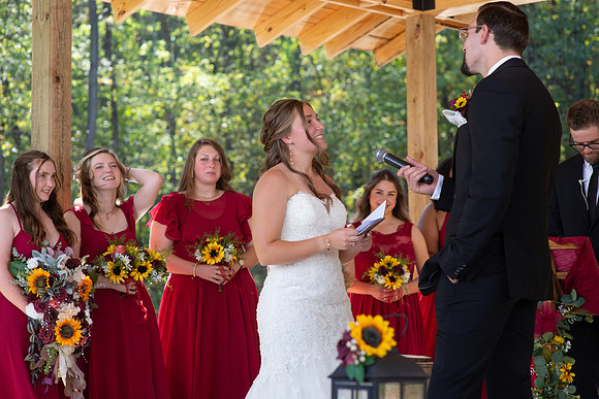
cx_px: 300
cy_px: 200
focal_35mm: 85
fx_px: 1415
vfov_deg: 16.1
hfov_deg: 23.9
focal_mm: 85
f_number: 4
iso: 400
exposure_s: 1/400
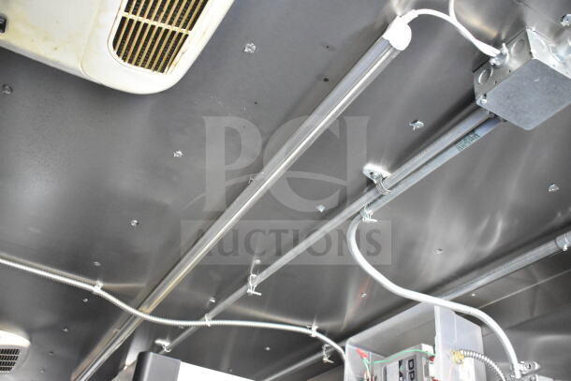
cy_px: 190
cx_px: 286
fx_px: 571
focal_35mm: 36
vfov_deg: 36.9
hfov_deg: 53.1
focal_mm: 24
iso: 8000
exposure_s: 1/40
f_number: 4
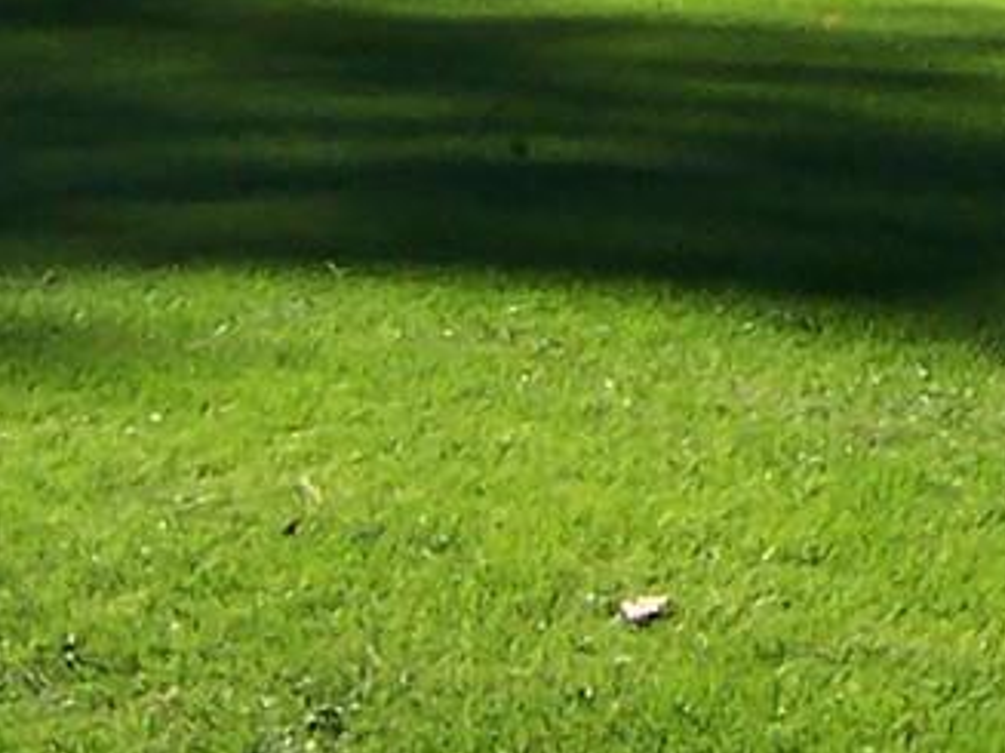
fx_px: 5108
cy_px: -818
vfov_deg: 8.0
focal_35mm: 176
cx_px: 2059
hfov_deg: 10.3
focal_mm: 5.6
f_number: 4
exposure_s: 1/500
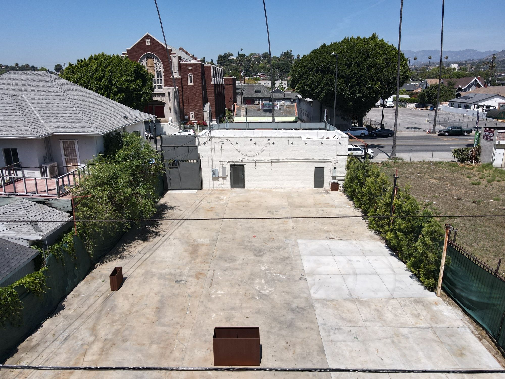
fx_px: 350
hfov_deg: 71.6
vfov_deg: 56.8
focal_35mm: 24
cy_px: 190
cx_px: 252
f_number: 2.8
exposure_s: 1/1250
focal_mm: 4.5
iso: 110
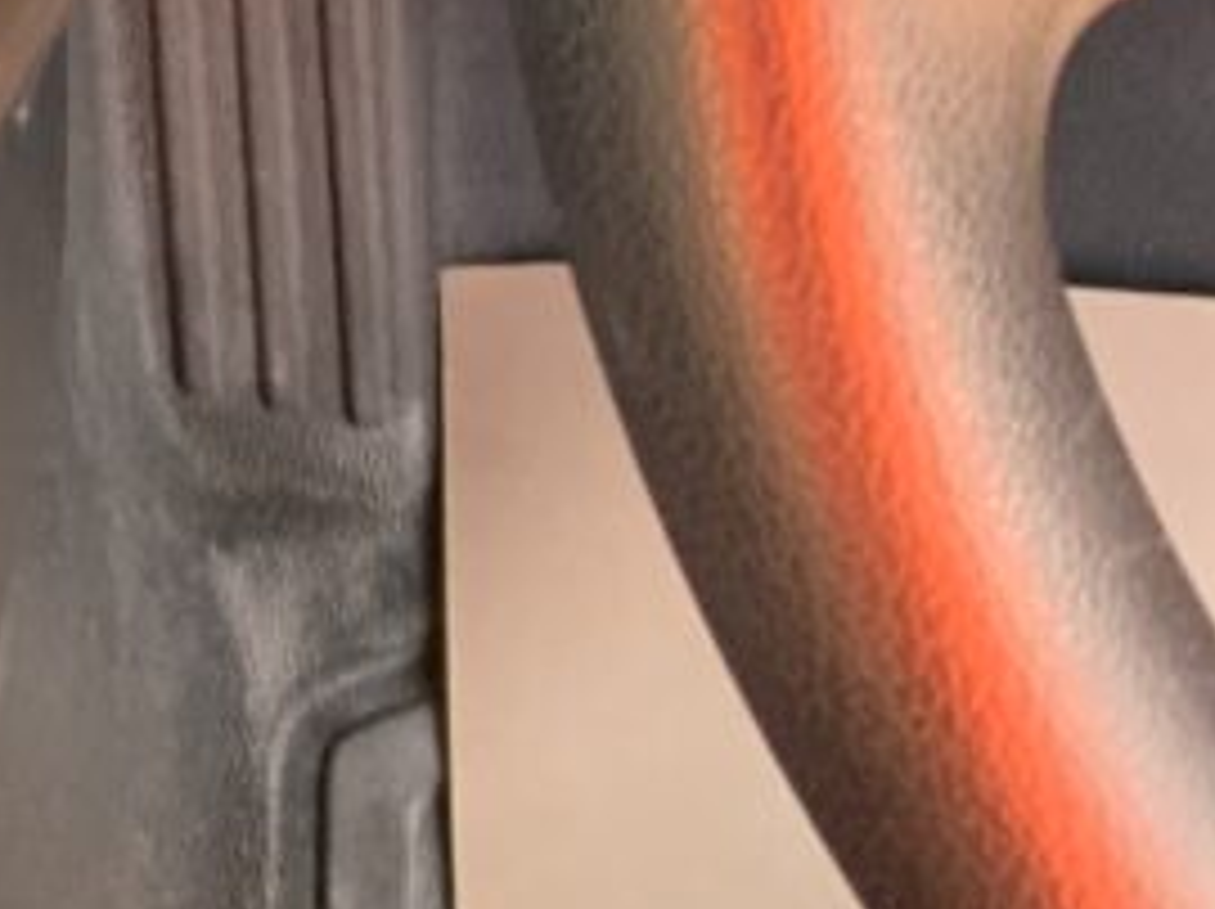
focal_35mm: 110
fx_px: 3858
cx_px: -1080
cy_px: -765
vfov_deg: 12.2
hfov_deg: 15.1
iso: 64
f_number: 1.8
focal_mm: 3
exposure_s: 1/75
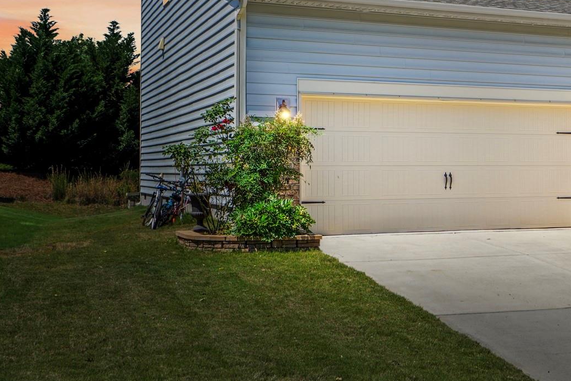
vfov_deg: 21.5
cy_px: 43
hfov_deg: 30.4
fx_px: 983
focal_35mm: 62
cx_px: 552
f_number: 10
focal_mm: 32
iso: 100
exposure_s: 1/160
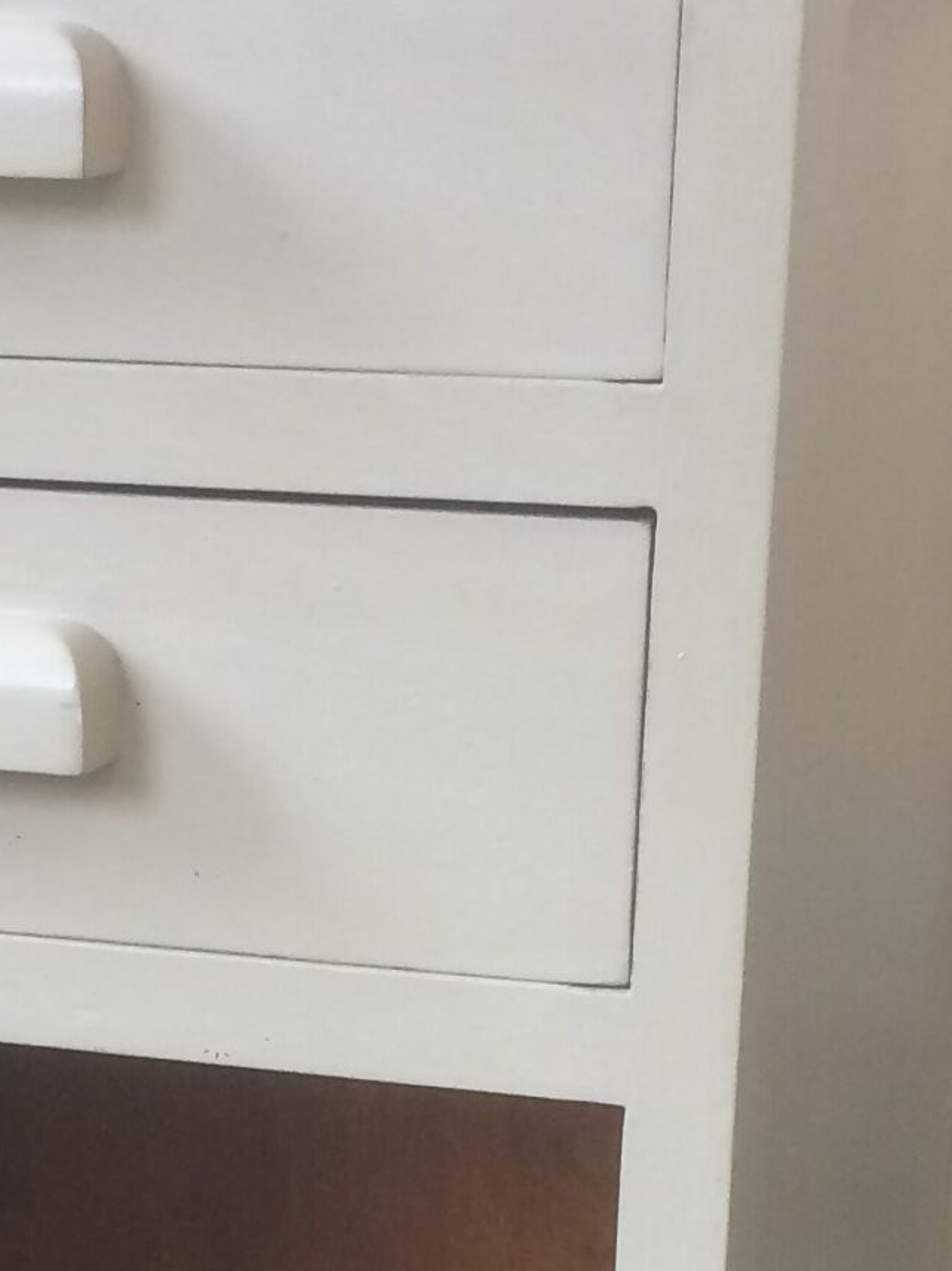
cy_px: 1395
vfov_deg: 17.3
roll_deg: +0.4
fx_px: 4037
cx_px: 25
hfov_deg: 13.3
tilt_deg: -20.7
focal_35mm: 110
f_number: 2.2
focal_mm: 4.15
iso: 125
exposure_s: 1/33
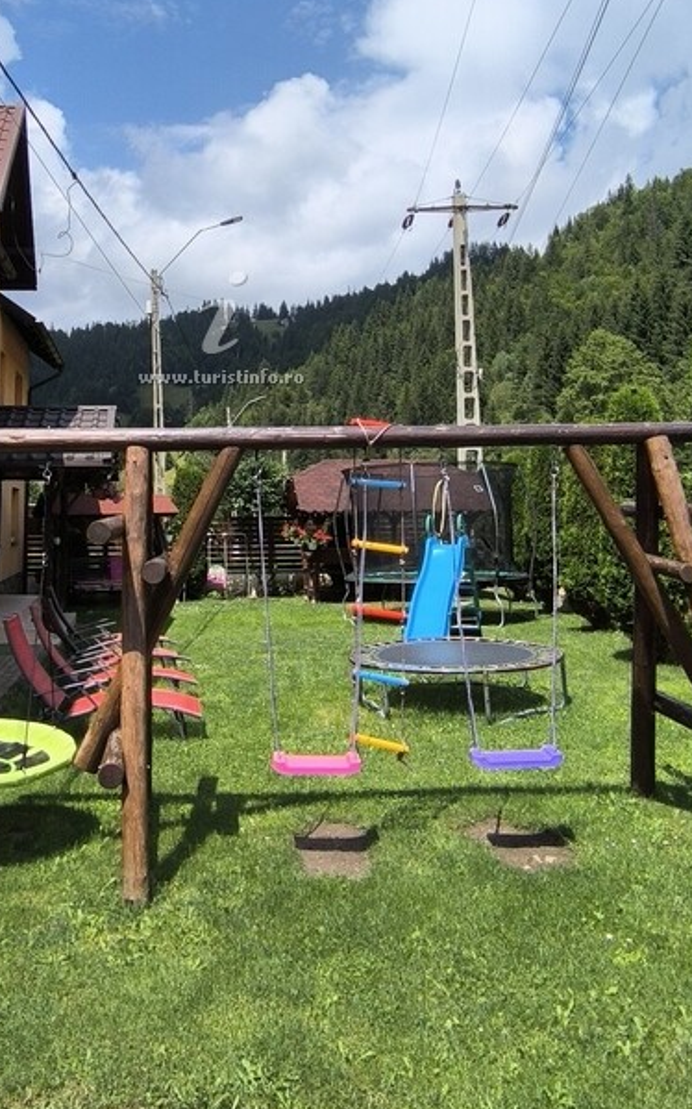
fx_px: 876
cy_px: 344
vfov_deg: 62.6
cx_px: 241
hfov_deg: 42.6
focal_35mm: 29
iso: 50
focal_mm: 1.65
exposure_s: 1/2681
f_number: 2.2
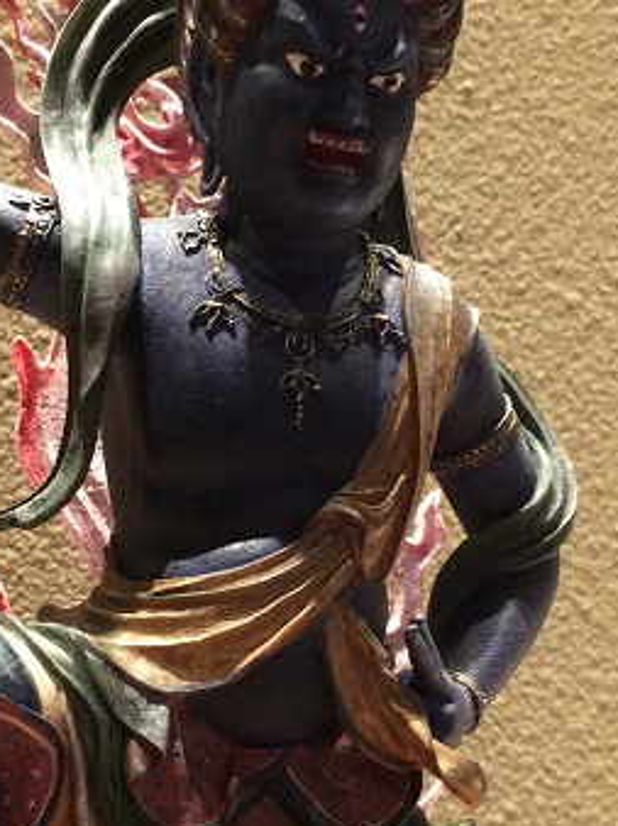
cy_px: 446
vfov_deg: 33.2
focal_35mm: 58
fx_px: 1382
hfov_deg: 25.2
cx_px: 256
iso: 160
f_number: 2.2
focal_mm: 4.12
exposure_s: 1/33
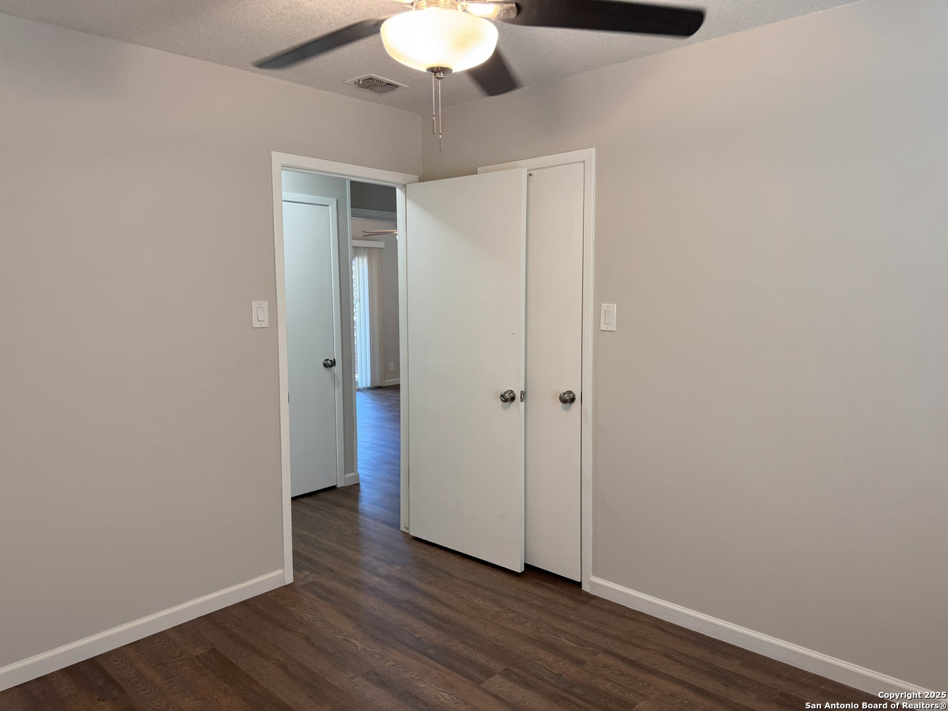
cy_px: 356
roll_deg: +1.2
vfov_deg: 56.8
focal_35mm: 24
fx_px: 657
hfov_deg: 71.6
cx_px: 474
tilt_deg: -6.7
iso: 125
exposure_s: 1/60
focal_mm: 6.76
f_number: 1.78
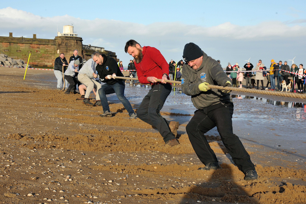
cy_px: 102
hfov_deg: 39.6
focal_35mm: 50
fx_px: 425
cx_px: 153
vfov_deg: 27.0
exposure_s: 1/500
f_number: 11
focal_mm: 50
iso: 400
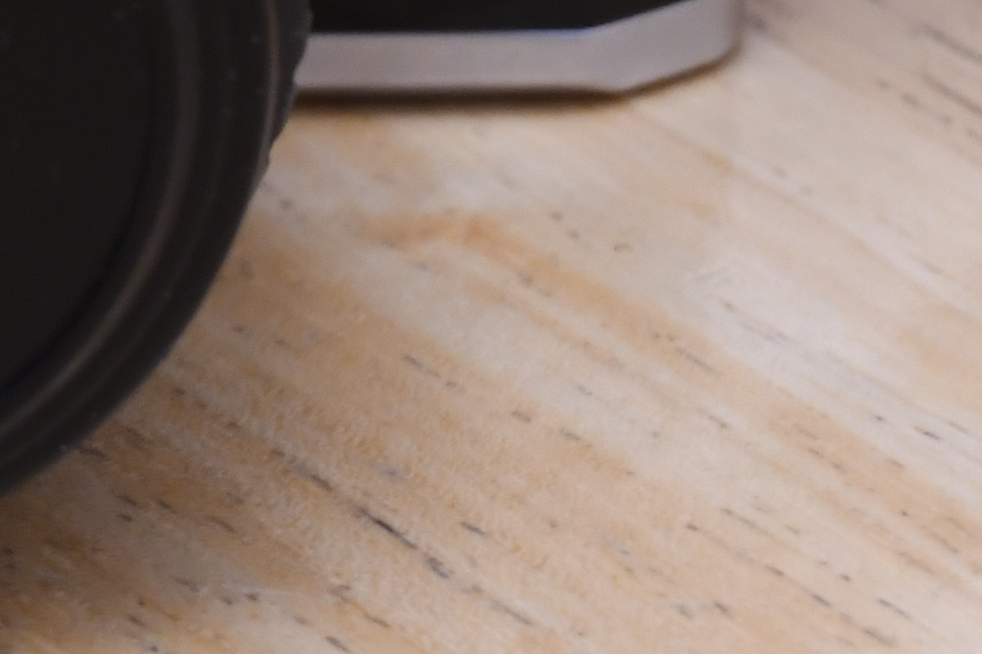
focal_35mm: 279
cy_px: -360
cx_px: -490
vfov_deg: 4.9
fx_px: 7610
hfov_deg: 7.3
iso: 2000
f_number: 7.1
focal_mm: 46
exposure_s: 1/20
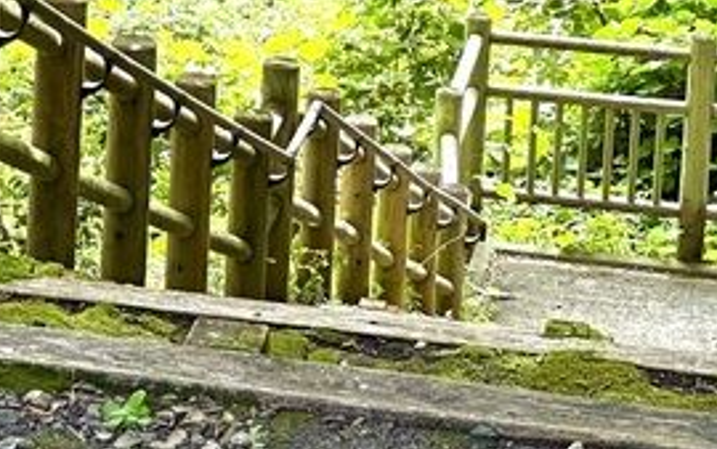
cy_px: -222
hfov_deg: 8.4
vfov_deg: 5.3
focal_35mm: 246
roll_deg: -1.4
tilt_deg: -17.7
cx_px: -150
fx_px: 4809
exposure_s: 1/134
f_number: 2.8
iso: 32
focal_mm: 9
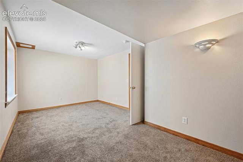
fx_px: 94
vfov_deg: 81.1
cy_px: 81
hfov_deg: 104.3
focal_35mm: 14
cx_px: 122
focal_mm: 14
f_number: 10
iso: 400
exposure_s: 1/8
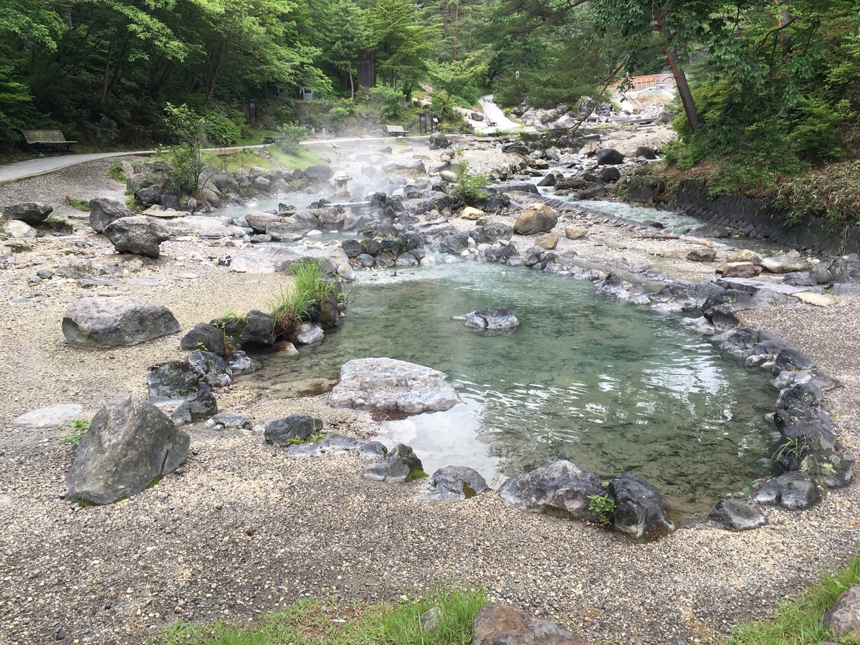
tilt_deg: -12.4
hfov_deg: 61.7
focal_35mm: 29
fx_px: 720
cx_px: 430
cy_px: 322
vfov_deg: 48.2
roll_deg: +2.8
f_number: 2.2
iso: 25
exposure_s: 1/212
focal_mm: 4.15
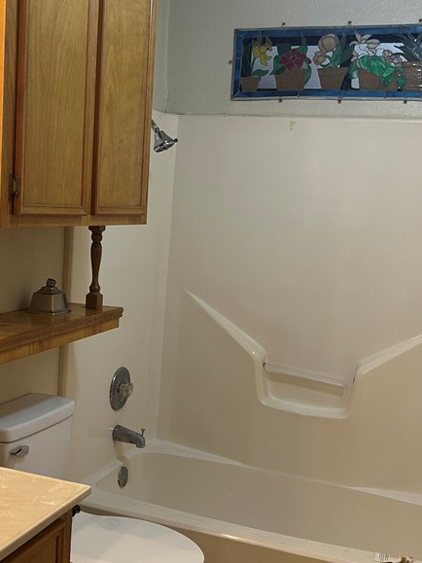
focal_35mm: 46
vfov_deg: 41.2
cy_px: 296
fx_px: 748
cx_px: 178
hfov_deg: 31.5
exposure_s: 1/60
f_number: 1.5
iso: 160
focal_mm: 5.7
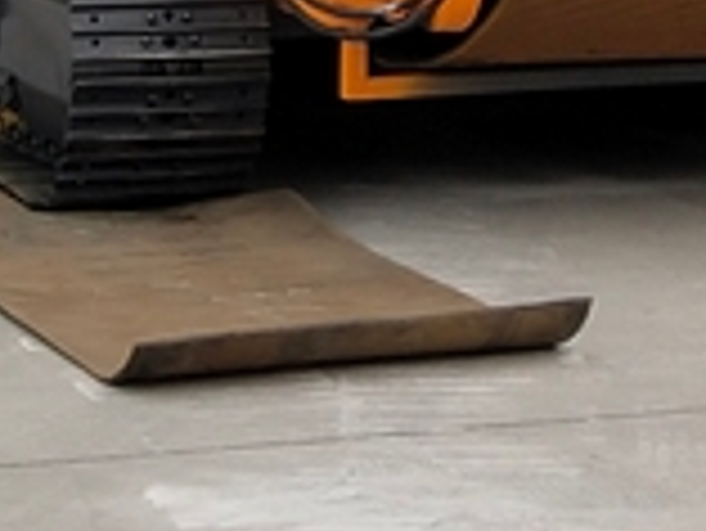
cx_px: 468
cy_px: -648
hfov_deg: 8.6
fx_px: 4674
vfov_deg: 6.3
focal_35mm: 229
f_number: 1.8
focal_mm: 3.95
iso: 93
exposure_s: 1/374
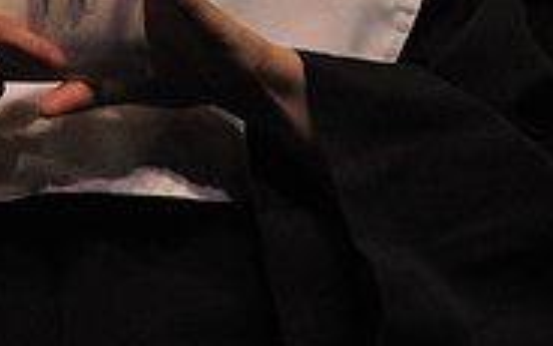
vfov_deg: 3.4
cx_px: 132
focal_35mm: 386
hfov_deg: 5.4
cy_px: -170
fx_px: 5817
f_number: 8
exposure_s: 1/250
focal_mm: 80
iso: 1600
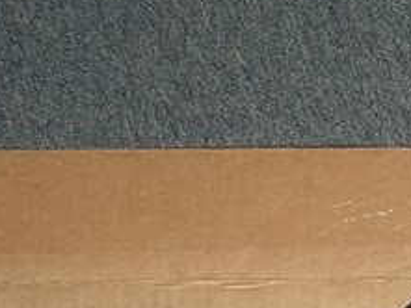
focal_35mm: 176
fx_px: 2091
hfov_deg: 10.9
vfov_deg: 8.3
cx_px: 571
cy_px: 388
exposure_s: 1/60
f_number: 2.8
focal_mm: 7.9
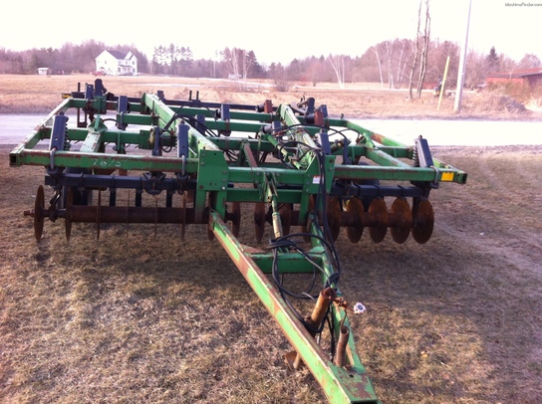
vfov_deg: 40.6
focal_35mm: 35
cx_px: 271
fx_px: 547
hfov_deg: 52.7
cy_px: 202
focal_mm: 3.85
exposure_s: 1/176
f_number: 2.8
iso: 80
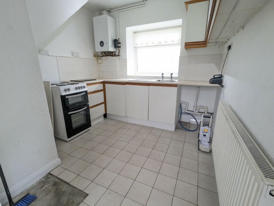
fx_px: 127
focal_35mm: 16
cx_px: 137
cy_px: 103
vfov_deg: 78.2
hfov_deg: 94.4
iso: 102
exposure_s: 1/50
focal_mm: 2.35
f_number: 2.2
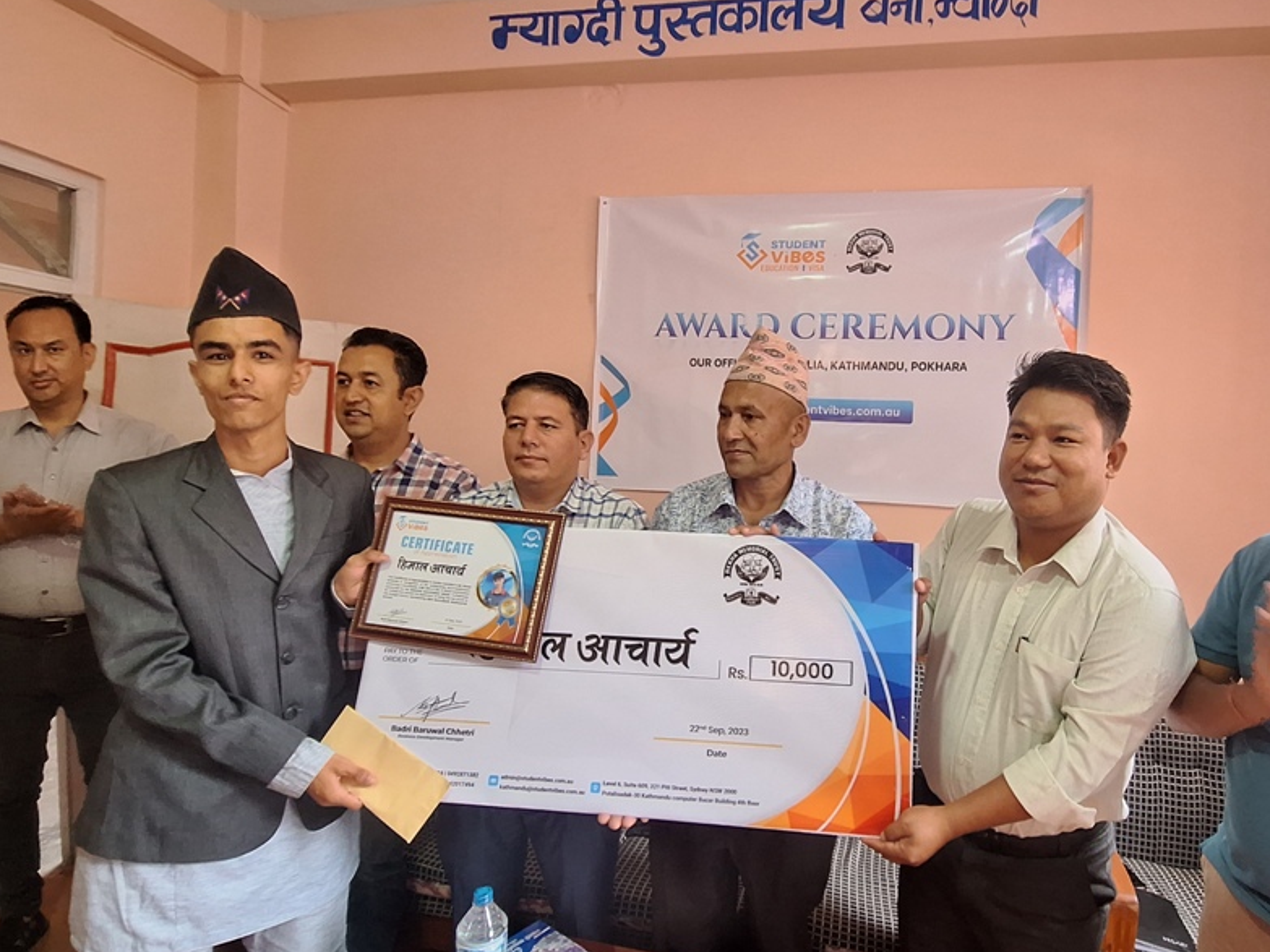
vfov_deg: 74.7
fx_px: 624
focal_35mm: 17
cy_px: 495
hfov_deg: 89.5
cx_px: 779
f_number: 2.2
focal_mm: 1.74
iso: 250
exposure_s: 1/25
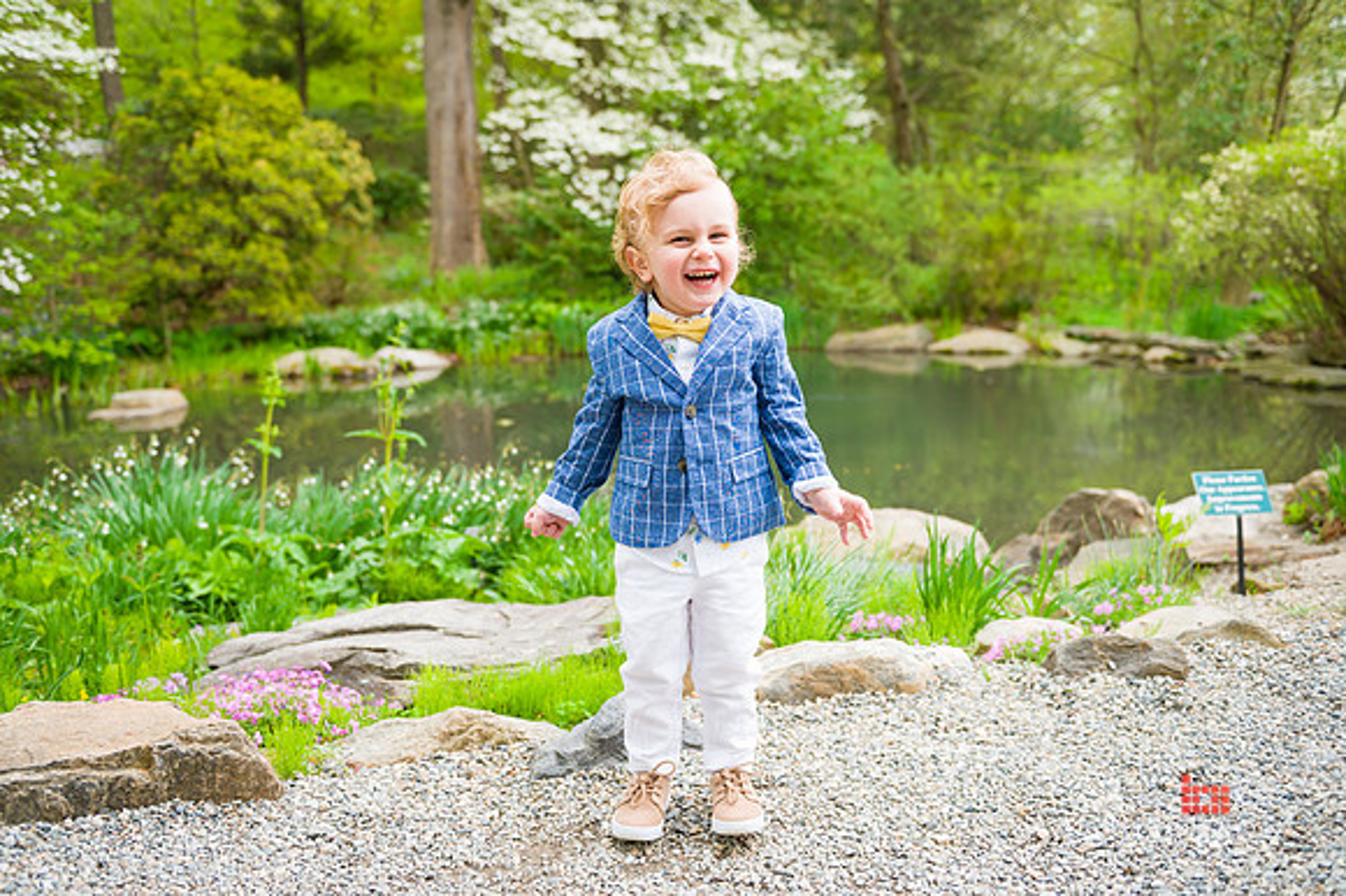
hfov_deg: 58.7
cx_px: 673
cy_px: 448
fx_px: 1196
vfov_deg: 41.1
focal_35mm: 32
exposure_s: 1/320
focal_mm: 32
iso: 200
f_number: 3.5
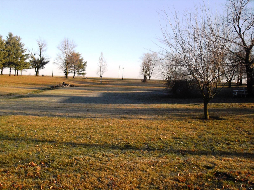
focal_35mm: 37
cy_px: 95
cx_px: 127
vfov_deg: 38.7
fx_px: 271
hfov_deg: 50.1
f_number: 8.9
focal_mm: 6.3
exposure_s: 1/90
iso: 80
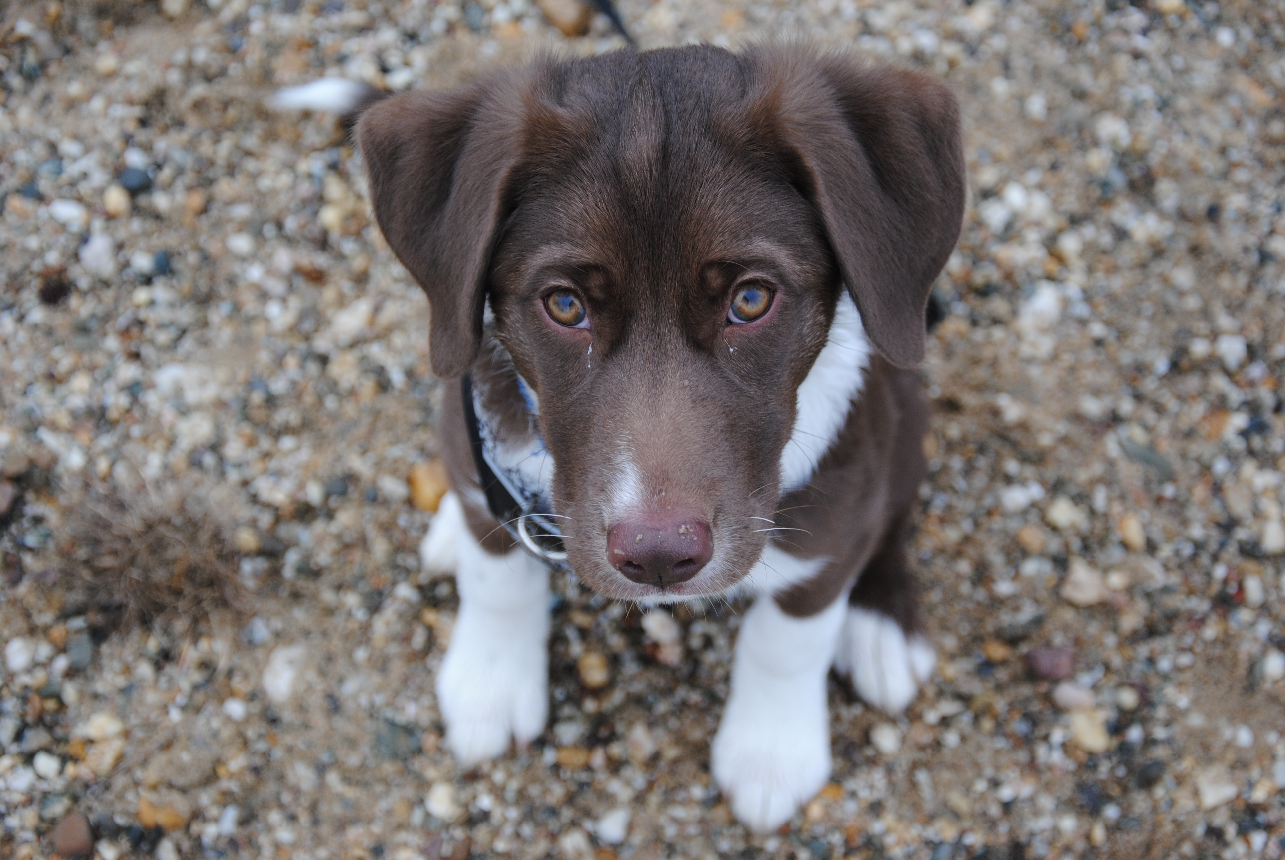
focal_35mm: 75
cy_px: 430
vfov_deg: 18.2
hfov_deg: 27.0
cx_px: 642
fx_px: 2680
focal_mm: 50
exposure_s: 1/80
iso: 200
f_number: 5
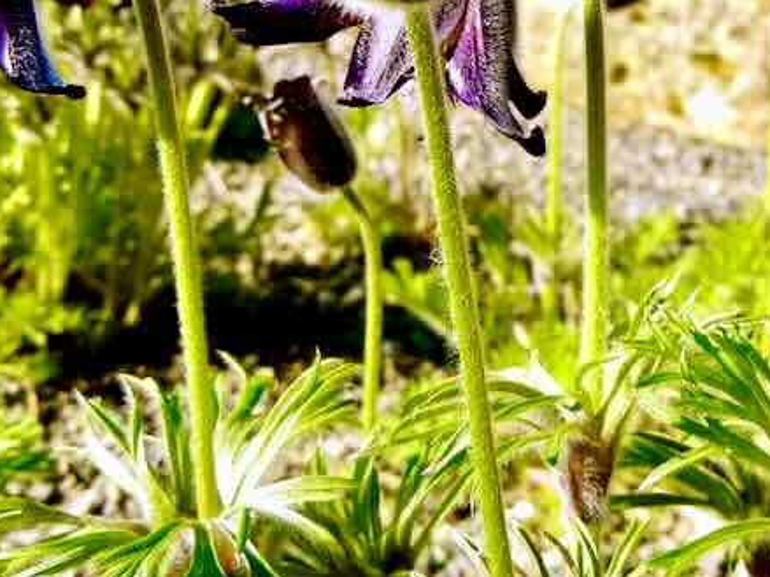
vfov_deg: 20.7
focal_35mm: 70
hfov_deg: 27.4
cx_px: 582
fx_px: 1557
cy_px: 110
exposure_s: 1/314
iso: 160
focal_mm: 5.4
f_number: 3.5
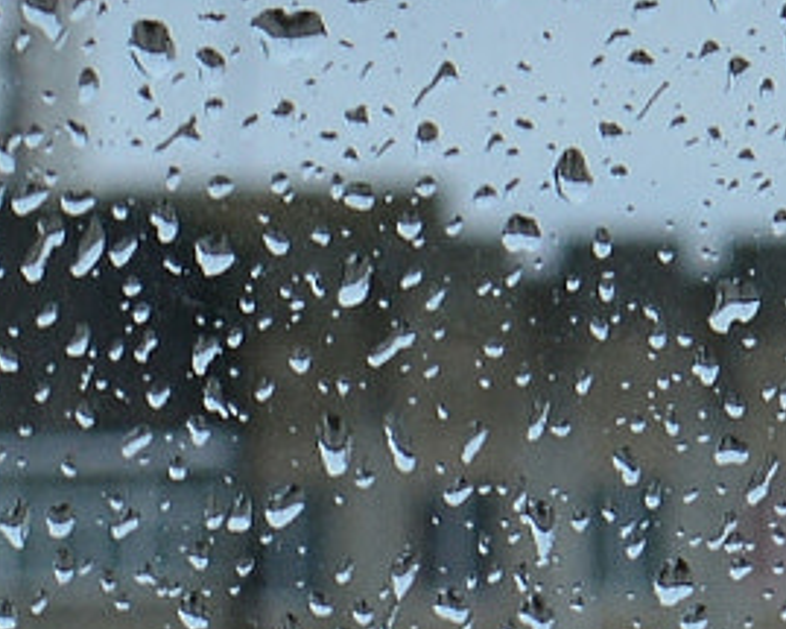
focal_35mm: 461
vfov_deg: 3.4
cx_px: 1034
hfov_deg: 4.2
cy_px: 240
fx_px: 10715
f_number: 11
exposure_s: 1/40
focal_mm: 55
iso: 200
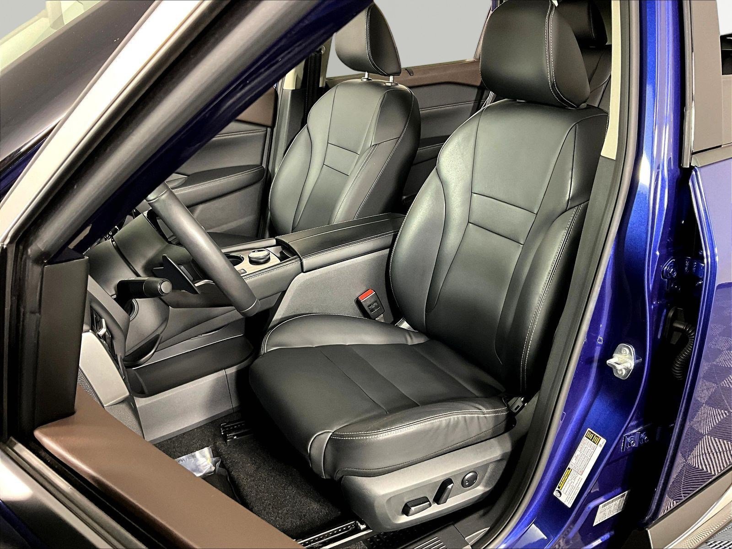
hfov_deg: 61.7
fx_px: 613
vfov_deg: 48.2
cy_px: 274
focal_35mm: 29
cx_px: 366
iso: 200
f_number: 1.8
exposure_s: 1/60
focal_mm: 3
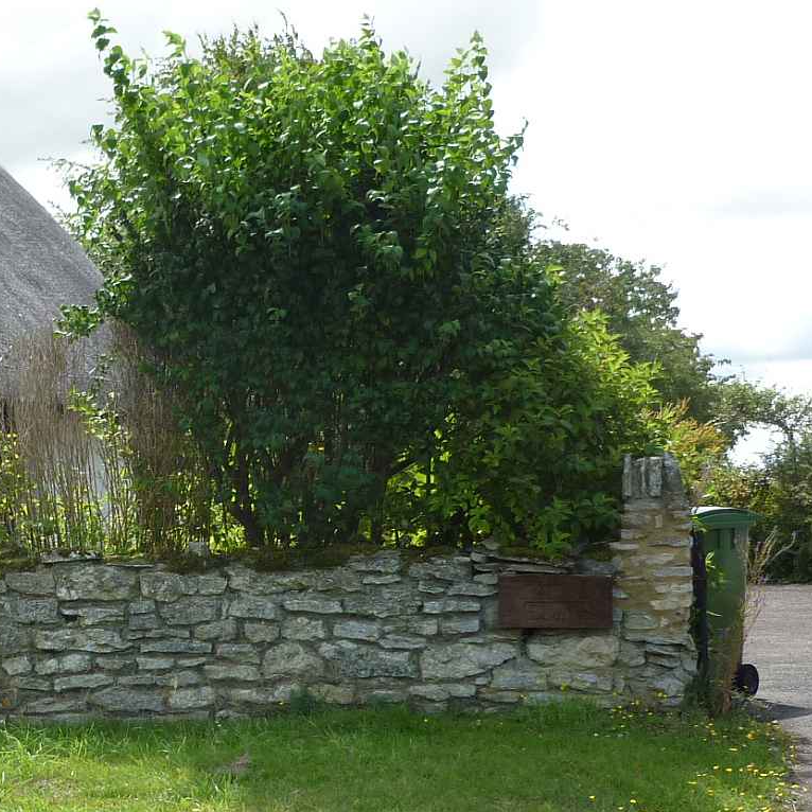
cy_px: 406
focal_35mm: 39
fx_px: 1035
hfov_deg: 42.6
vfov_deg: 42.8
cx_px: 324
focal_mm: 5.5
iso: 80
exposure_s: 1/500
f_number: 2.8
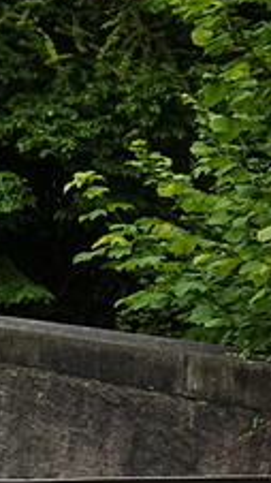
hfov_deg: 9.3
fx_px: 1419
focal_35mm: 111
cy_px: 310
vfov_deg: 19.2
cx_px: -461
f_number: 4.5
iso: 100
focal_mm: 20
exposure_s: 1/500
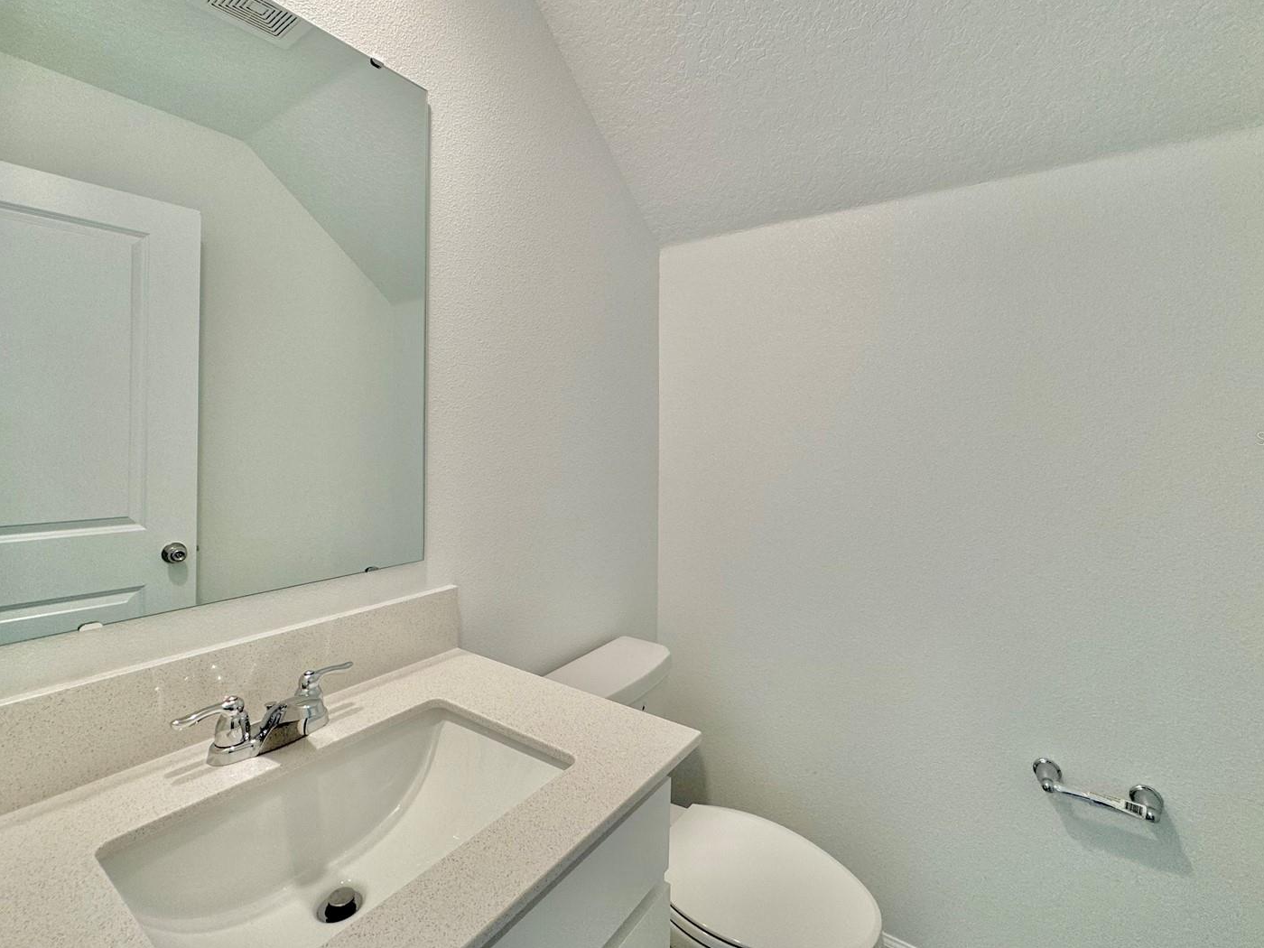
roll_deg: -0.6
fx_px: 584
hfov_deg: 94.5
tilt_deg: -1.7
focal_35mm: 16
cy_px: 438
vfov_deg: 78.0
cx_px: 619
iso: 125
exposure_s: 1/120
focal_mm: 2.22
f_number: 2.2
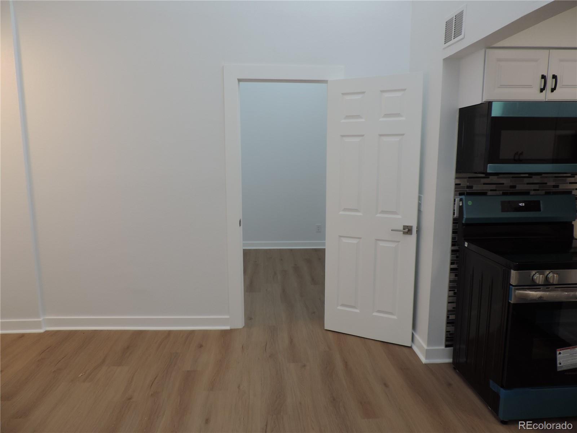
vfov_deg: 56.8
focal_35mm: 24
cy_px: 216
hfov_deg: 71.6
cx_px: 288
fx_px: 400
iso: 90
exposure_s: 1/30
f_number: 3
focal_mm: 4.3
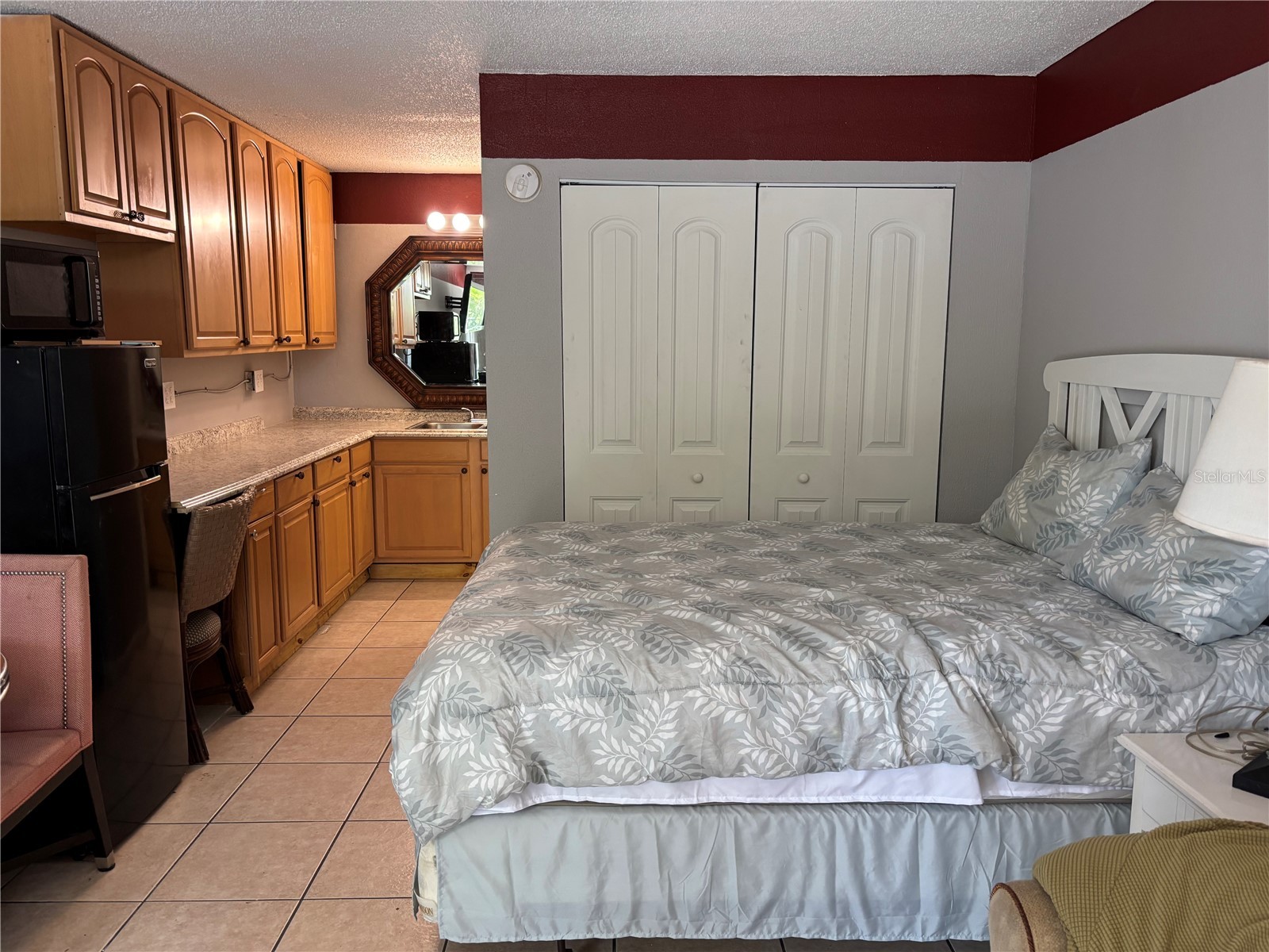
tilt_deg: -8.6
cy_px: 476
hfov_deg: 67.3
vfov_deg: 53.1
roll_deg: -0.6
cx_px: 634
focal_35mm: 26
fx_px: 953
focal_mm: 5.96
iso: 200
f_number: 1.6
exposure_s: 1/60
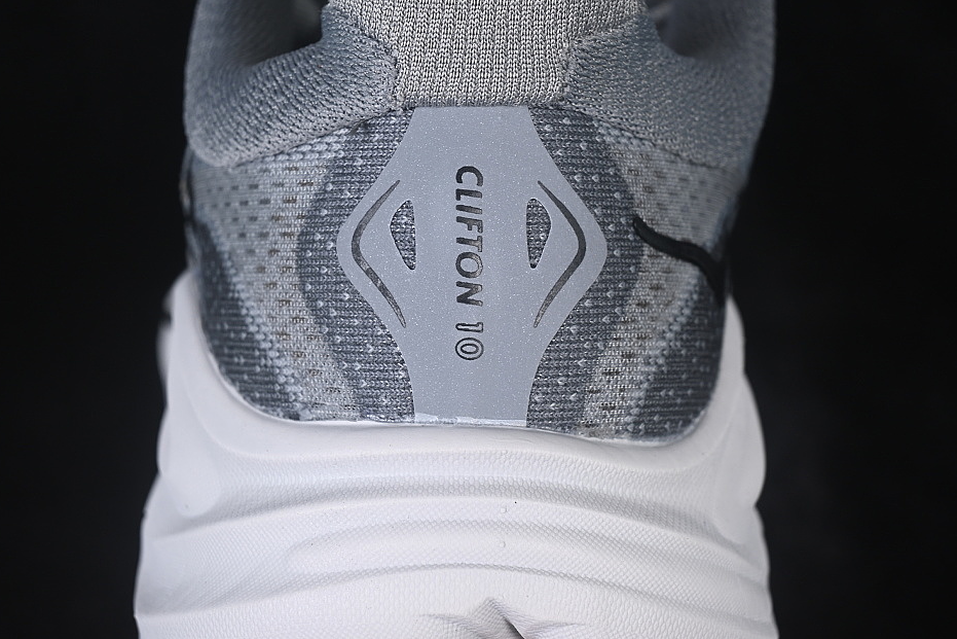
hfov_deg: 23.4
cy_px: 287
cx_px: 457
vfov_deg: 15.7
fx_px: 2313
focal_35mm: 87
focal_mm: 50
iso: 160
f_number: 7.1
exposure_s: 1/60
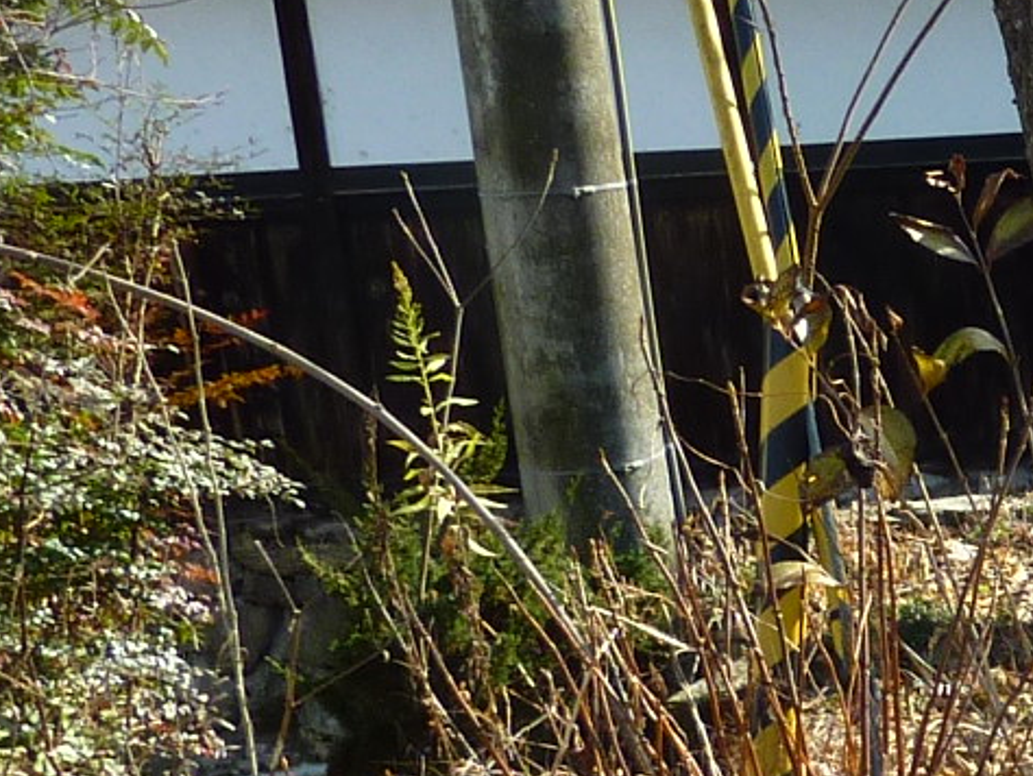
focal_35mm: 108
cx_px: 1920
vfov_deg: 13.5
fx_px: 3225
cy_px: 789
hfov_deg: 15.4
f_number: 4
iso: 80
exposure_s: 1/200
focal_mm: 4.1
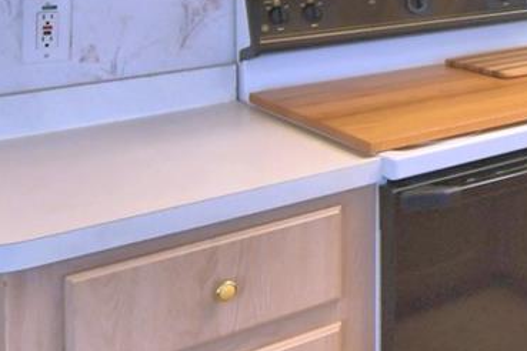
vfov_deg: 19.4
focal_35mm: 65
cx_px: 707
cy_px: -94
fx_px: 951
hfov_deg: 25.9
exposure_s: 1/125
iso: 250
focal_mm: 10
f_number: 4.5
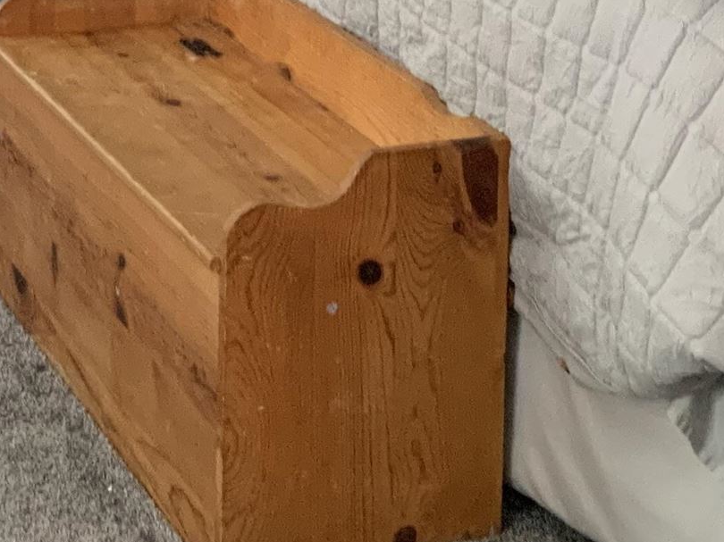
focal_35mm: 110
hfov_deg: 17.7
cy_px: -345
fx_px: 2300
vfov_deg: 12.6
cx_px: 113
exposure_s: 1/60
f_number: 1.8
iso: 160
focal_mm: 3
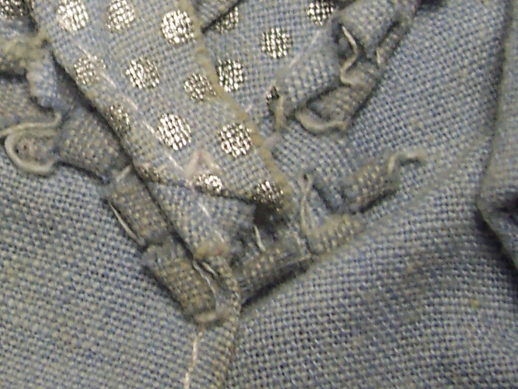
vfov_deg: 16.0
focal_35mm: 92
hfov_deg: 20.9
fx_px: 1377
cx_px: 69
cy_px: 79
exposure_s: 1/60
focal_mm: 5.6
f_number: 2.8
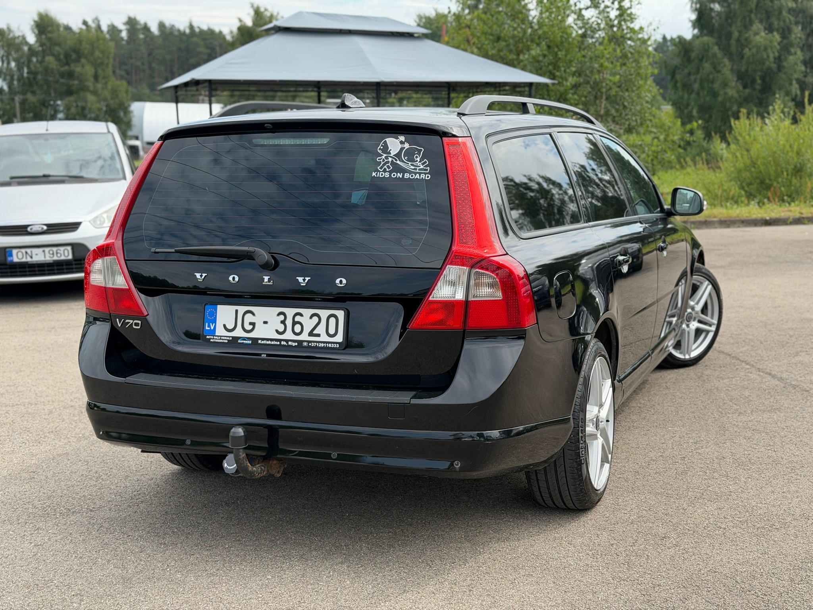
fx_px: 1127
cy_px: 305
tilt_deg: -8.8
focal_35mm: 48
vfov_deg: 30.3
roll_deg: -0.1
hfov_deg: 39.7
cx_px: 406
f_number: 1.78
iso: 100
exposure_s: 1/2342
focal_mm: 6.76
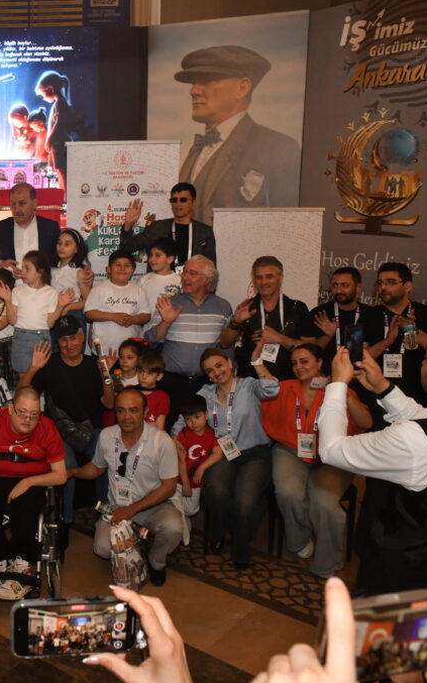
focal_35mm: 37
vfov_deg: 52.8
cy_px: 340
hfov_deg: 31.3
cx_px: -21
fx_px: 689
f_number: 7.1
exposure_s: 1/125
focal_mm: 24
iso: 1250
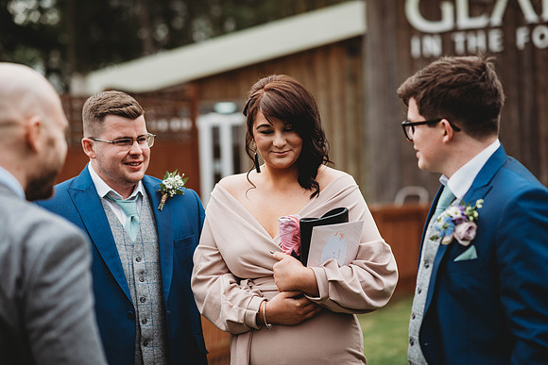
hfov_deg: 23.9
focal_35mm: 85
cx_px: 274
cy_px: 182
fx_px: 1294
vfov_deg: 16.1
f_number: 2.5
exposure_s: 1/1250
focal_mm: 85
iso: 200
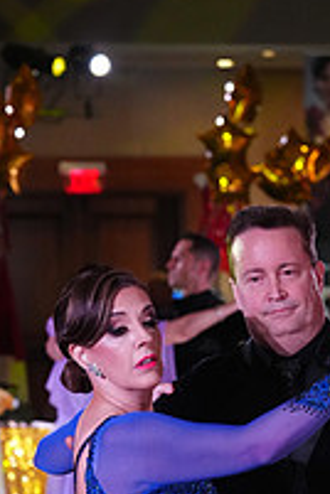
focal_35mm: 269
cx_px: 294
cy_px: 696
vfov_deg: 7.5
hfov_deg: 5.1
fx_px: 3698
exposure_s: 1/400
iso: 5000
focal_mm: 93
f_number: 5
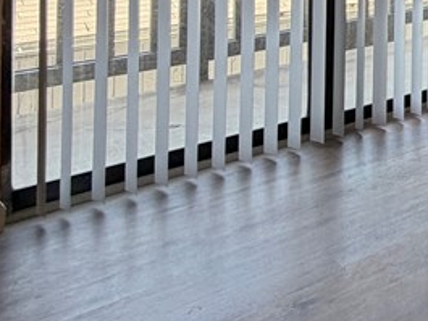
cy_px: -124
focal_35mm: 54
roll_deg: -0.3
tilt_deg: +0.3
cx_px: 714
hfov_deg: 23.7
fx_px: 668
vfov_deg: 23.2
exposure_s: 1/154
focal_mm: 2.22
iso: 64
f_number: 2.2
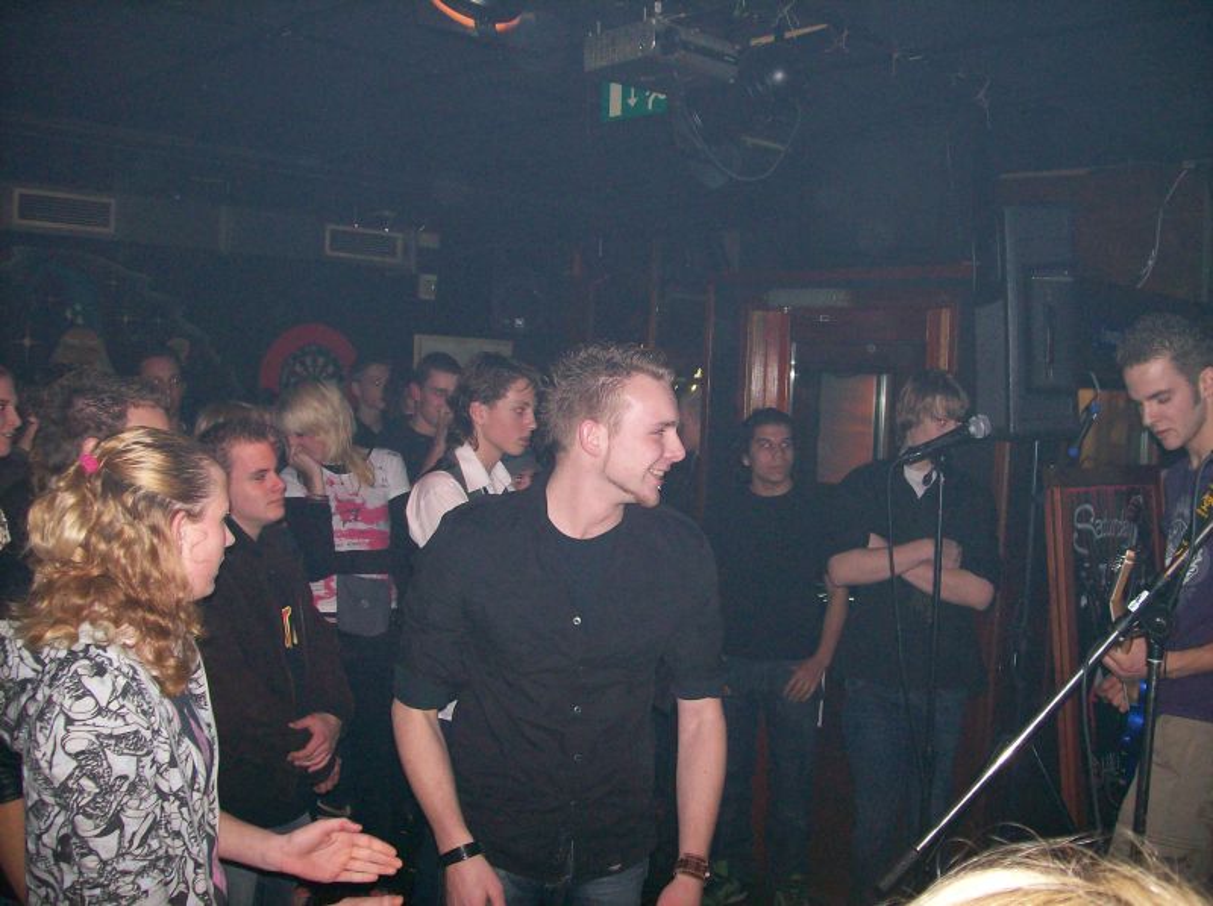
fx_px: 1260
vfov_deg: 39.6
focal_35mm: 36
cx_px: 606
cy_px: 453
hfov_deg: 51.4
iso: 140
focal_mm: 6
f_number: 2.7
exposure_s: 1/64
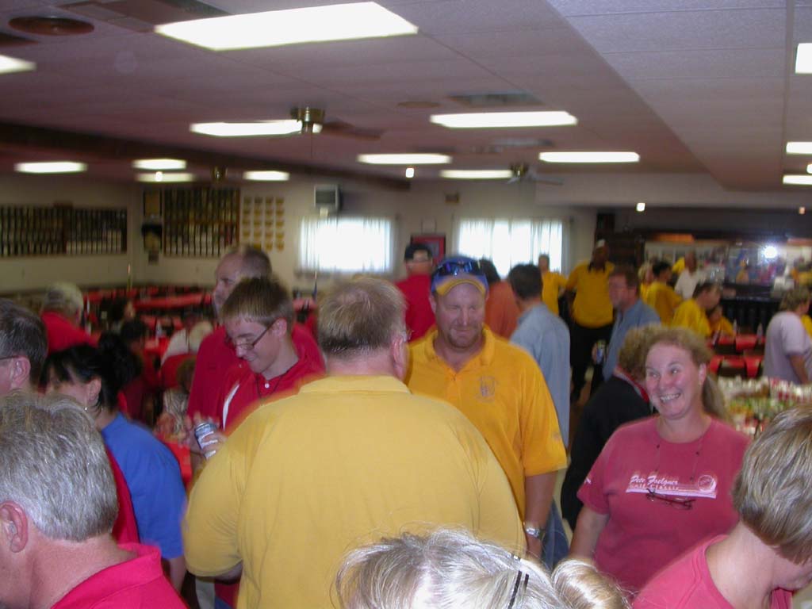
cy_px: 304
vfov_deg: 37.7
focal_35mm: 38
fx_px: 891
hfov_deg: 49.0
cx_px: 406
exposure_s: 1/30
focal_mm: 7.85
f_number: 2.6
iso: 100
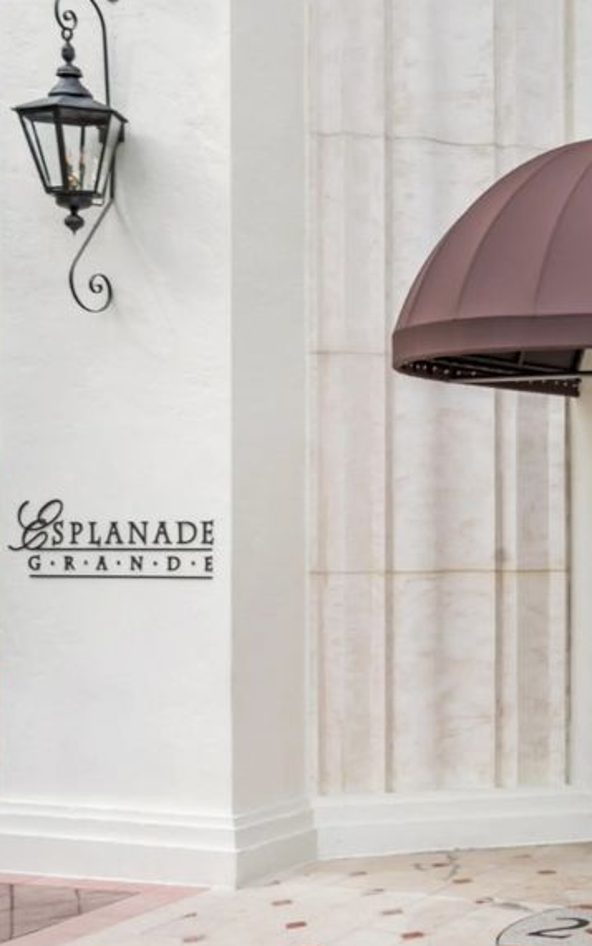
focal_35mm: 64
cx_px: 781
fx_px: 1652
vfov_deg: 31.9
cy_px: 536
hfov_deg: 18.8
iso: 100
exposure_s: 1/100
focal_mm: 35
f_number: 9
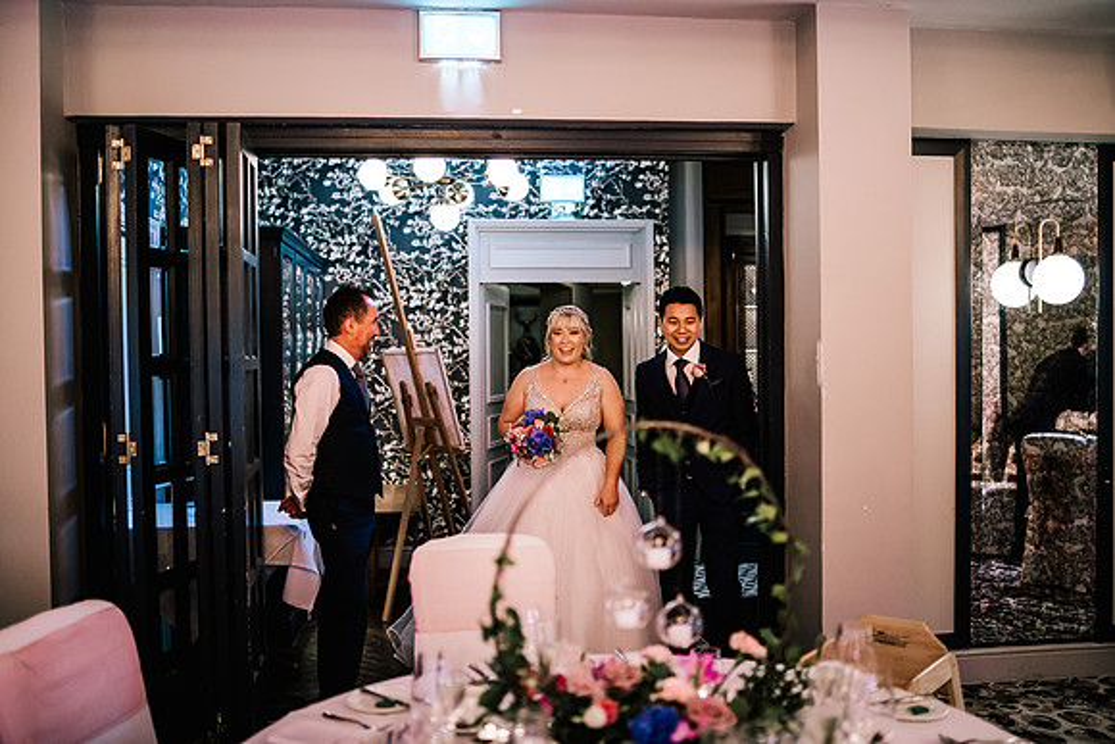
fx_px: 1084
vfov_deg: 37.9
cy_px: 372
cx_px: 558
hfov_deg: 54.4
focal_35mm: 35
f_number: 1.4
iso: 2500
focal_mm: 35
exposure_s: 1/500
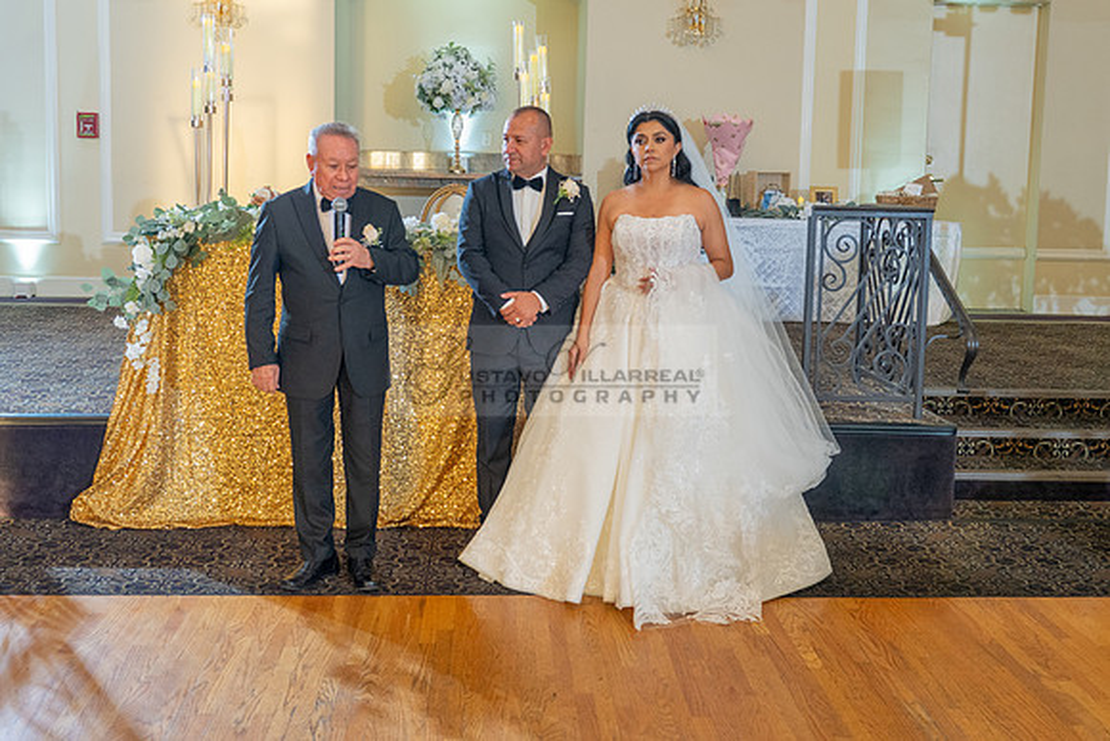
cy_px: 308
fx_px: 1226
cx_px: 549
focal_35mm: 40
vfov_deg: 33.5
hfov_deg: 48.7
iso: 800
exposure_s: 1/80
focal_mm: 29
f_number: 4
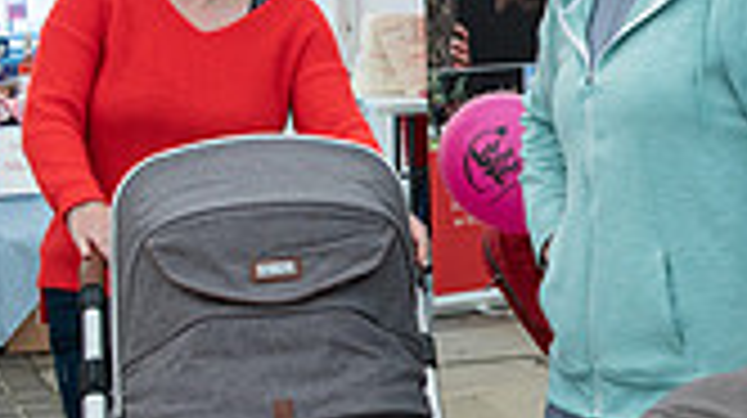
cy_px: 110
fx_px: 2612
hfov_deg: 15.6
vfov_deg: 9.1
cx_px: 918
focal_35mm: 132
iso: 560
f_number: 6.3
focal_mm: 36
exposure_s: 1/160
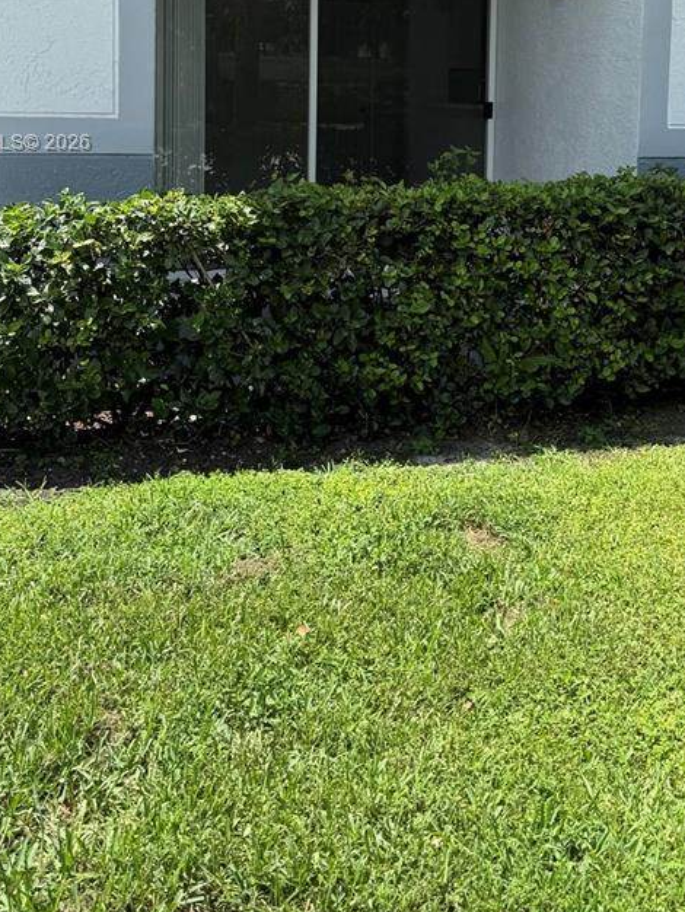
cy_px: 144
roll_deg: -0.3
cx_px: 477
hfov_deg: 31.2
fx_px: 1213
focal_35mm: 46
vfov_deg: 39.1
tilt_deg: -2.1
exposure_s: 1/1678
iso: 80
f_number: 1.78
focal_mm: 6.76
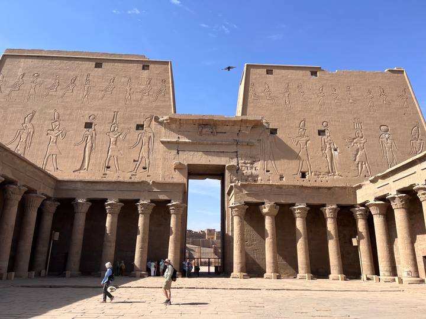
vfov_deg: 53.1
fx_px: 320
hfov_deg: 67.3
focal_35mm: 26
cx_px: 213
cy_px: 160
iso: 50
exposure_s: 1/2967
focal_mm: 5.1
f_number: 1.6
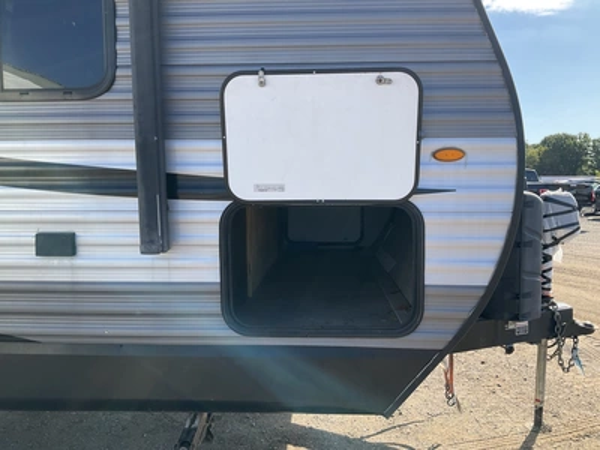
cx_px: 300
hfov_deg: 61.7
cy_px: 225
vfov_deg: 48.2
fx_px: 503
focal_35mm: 29
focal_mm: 3
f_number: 1.8
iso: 25
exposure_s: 1/781
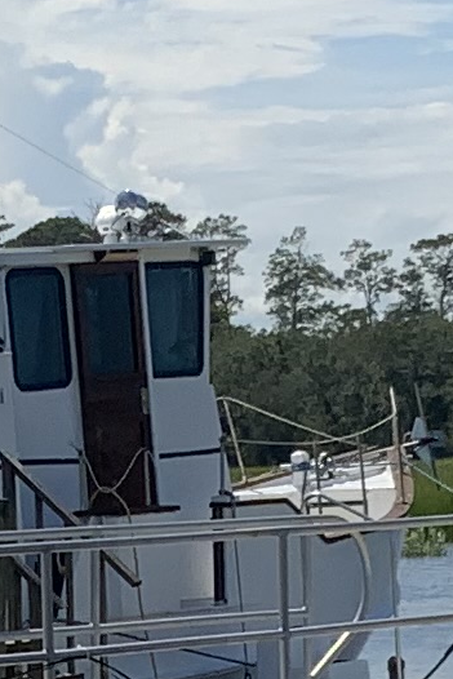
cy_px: 776
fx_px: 4357
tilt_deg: -5.5
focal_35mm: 231
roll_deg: +0.2
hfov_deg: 5.9
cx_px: 97
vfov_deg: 8.8
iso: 16
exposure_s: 1/2667
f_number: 1.8
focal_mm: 3
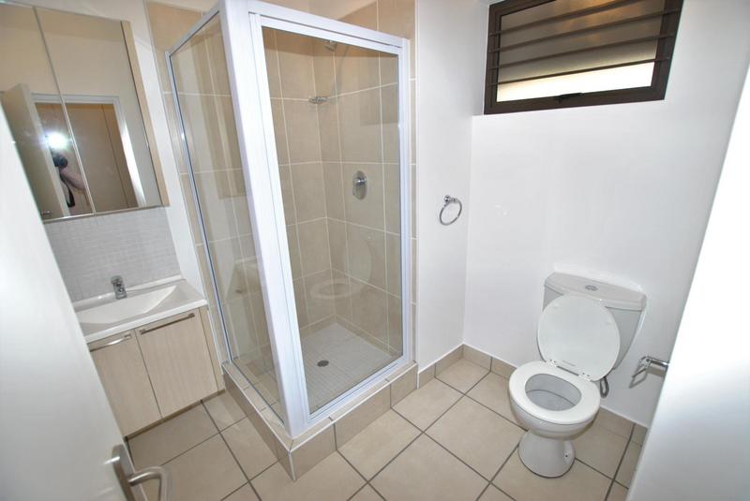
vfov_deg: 77.4
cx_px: 375
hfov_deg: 100.3
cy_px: 250
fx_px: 313
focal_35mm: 15
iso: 200
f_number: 4
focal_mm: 10
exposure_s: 1/60
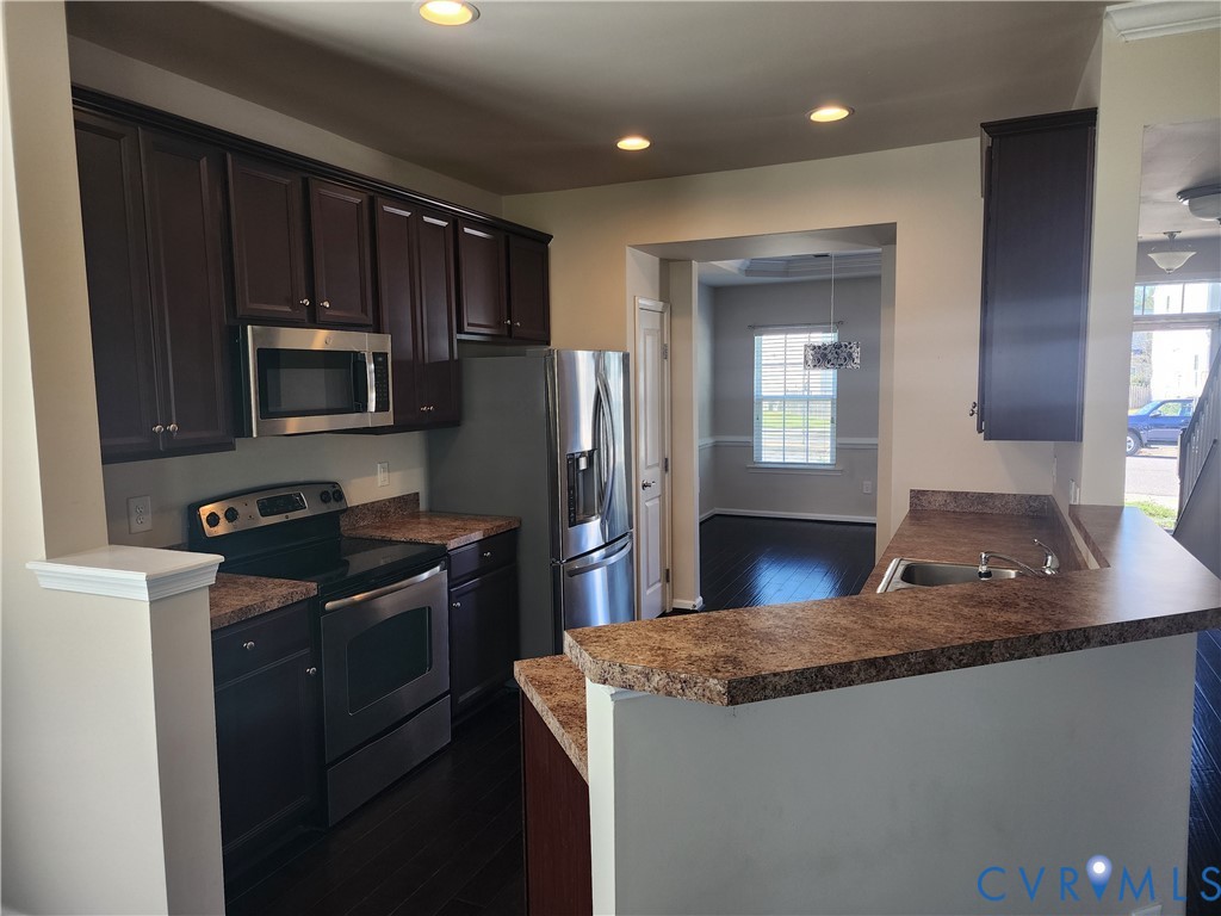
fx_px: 811
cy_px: 458
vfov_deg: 58.9
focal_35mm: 23
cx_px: 610
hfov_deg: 73.9
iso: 160
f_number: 1.8
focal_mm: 6.4
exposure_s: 1/180
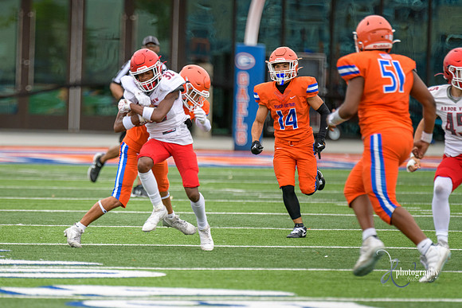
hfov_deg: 4.8
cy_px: 170
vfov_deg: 3.2
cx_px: 134
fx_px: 5469
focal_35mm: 426
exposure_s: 1/500
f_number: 2.8
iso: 500
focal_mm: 300
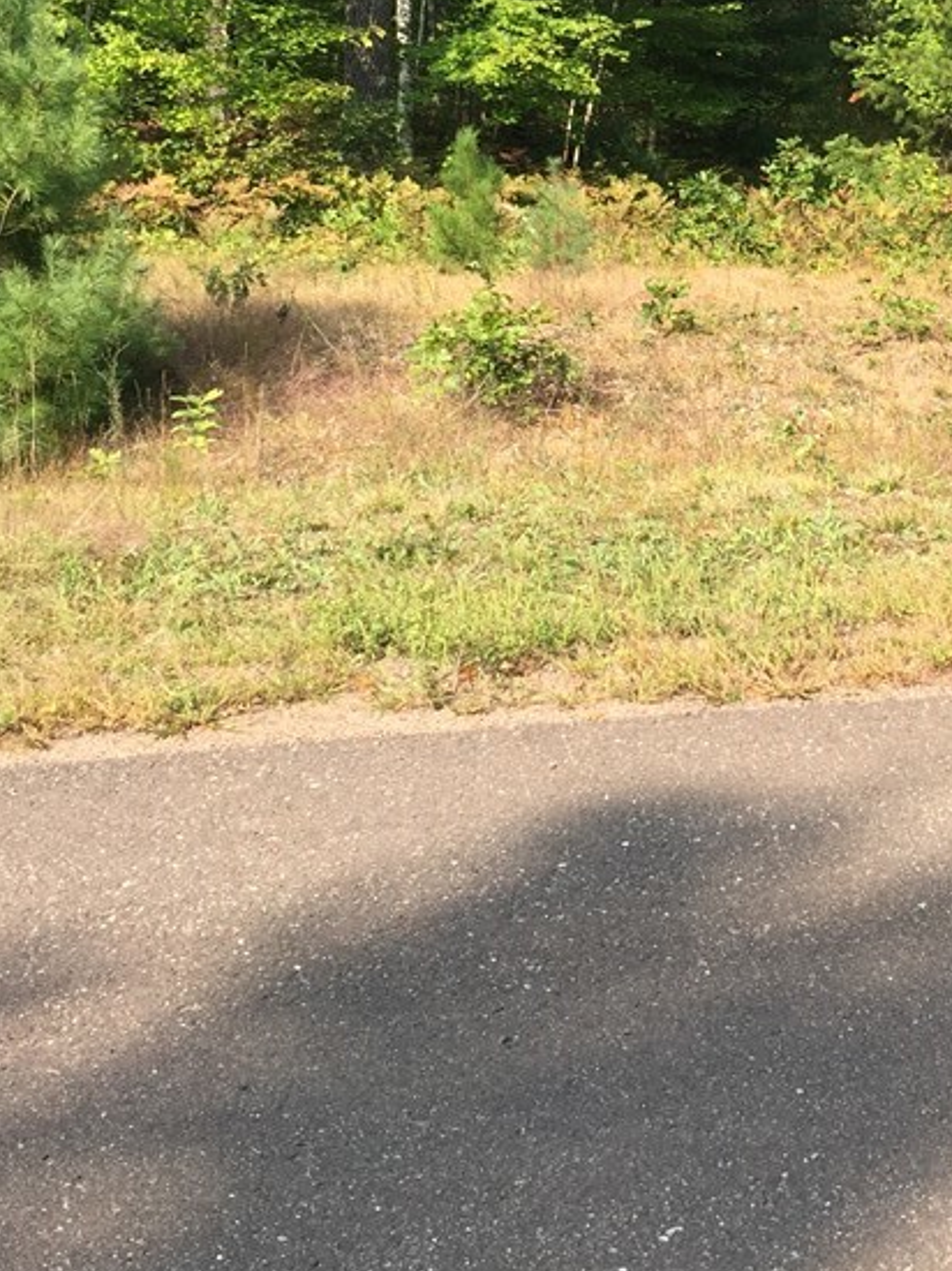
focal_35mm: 54
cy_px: 176
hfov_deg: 26.4
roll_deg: +1.2
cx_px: 790
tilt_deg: -1.1
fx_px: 1982
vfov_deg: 34.0
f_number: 2.2
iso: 32
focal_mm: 4.15
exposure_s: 1/557
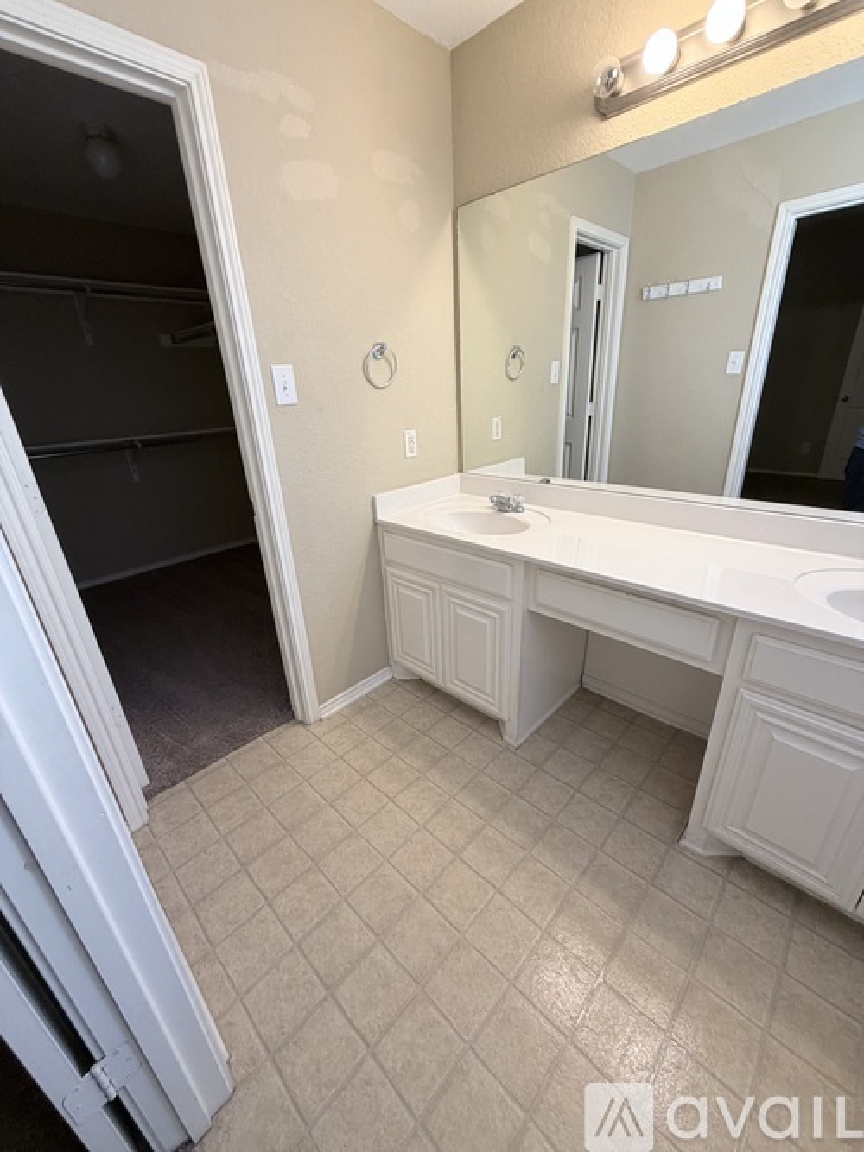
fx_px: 466
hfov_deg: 85.7
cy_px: 576
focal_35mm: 14
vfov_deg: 102.1
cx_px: 432
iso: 160
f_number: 2.2
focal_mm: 2.22
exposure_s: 1/60
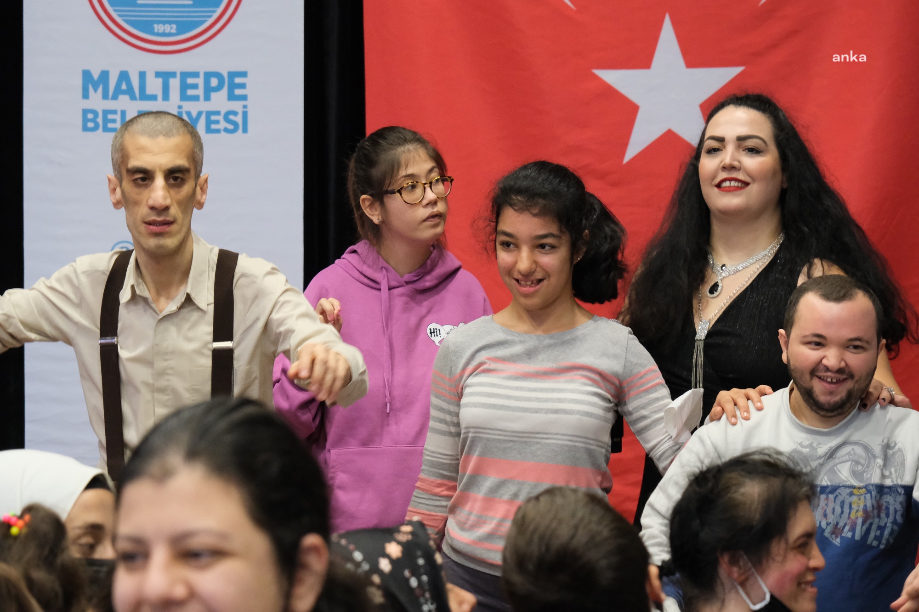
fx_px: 3063
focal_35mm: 120
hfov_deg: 17.1
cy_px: 306
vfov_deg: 11.4
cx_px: 460
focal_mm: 80
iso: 6400
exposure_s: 1/100
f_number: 5
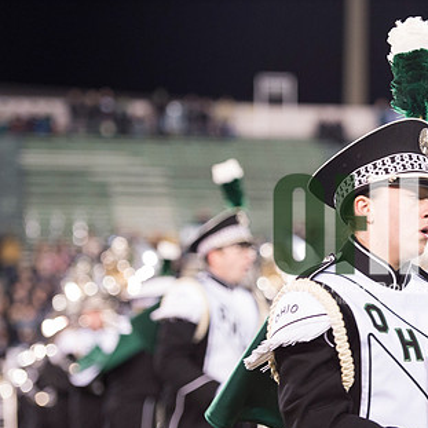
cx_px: 377
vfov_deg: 10.0
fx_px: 2434
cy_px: 238
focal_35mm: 174
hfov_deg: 10.0
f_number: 2.8
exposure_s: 1/400
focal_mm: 110
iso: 2500
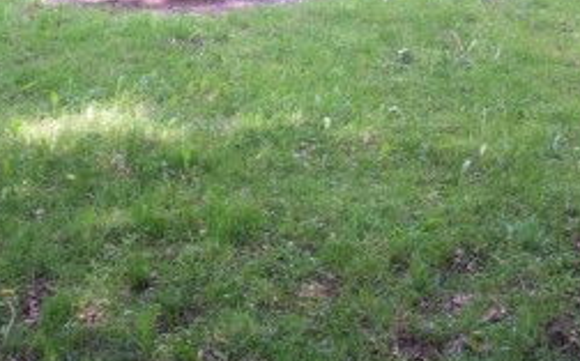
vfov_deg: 16.0
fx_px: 1263
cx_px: 280
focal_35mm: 80
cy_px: 3
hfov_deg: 25.9
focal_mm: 6.2
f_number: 2.8
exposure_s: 1/66.4
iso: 80
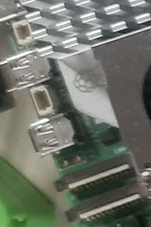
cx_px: 704
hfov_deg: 5.7
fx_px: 1169
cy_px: 79
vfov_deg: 11.0
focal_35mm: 186
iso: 200
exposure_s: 1/50
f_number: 1.7
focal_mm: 3.93
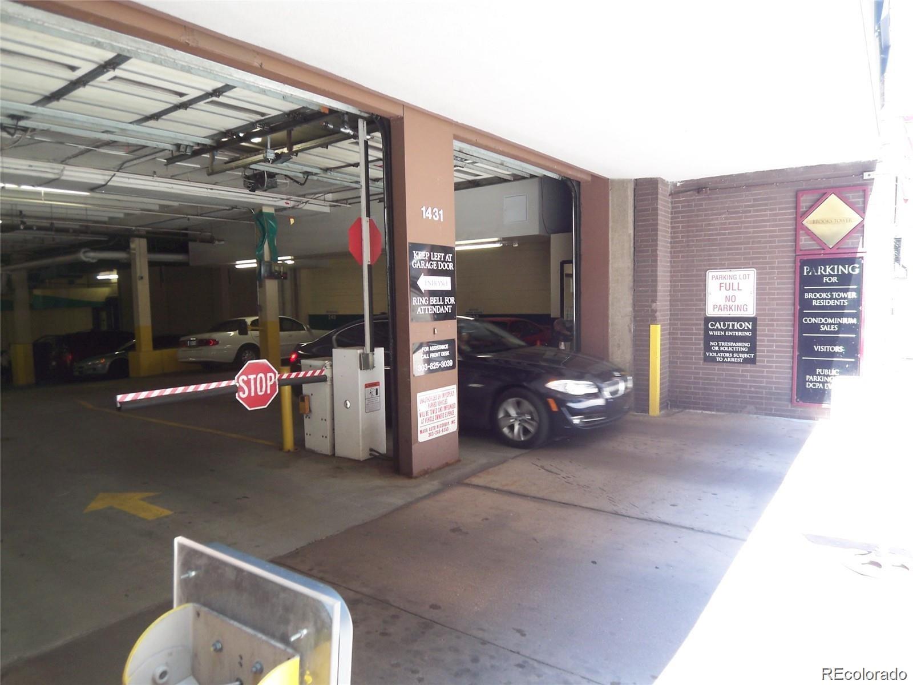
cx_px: 456
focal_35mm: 23
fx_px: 607
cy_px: 342
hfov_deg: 73.9
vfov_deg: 58.9
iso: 64
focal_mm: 3.8
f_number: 2.8
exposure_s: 1/30
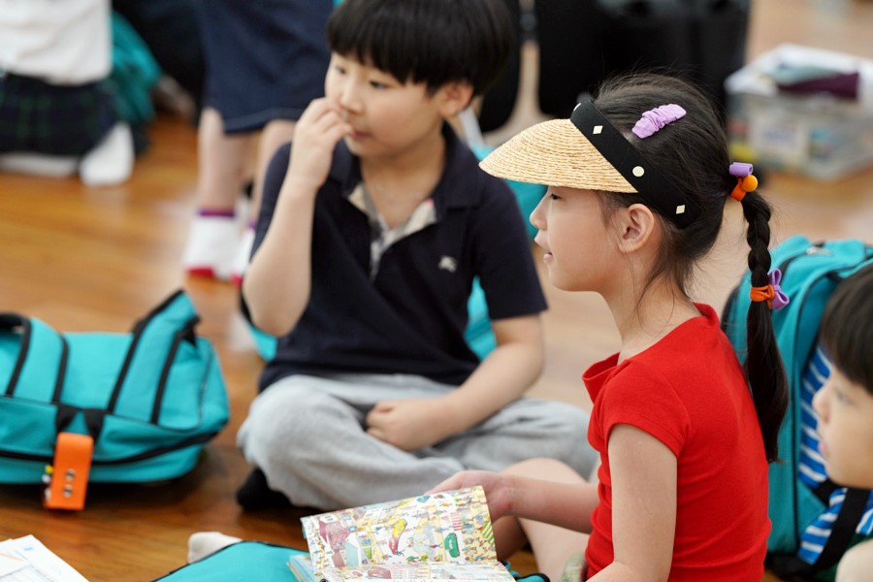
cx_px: 436
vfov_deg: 10.6
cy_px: 291
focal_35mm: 129
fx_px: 3128
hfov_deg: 15.9
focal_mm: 129
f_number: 3.5
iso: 1600
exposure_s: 1/160
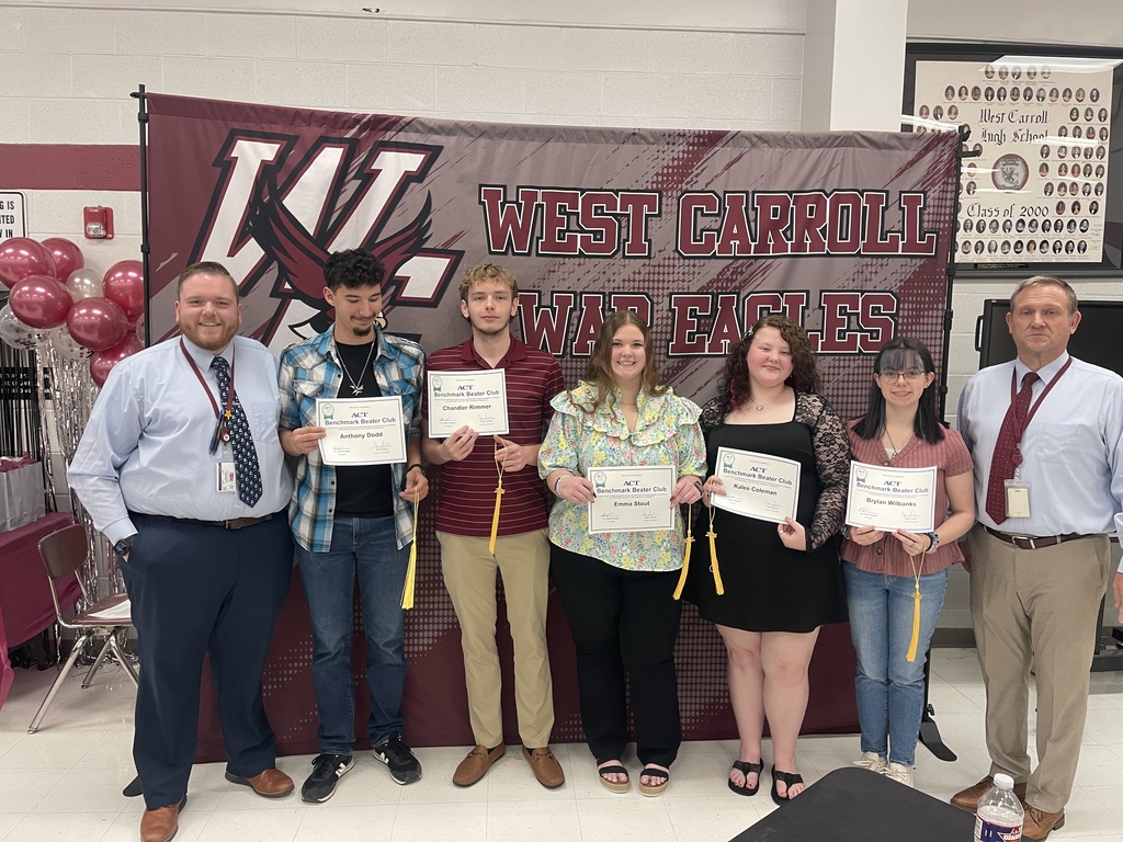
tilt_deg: -7.5
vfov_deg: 54.9
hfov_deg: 69.4
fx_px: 811
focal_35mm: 25
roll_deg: -0.6
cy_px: 421
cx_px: 562
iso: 160
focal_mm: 5.1
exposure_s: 1/60
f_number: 1.6
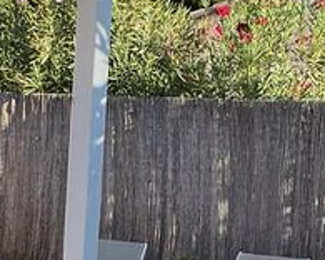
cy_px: 227
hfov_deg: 13.2
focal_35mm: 145
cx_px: 62
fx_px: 1395
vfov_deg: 10.6
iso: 16
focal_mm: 3
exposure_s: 1/519
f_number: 1.8
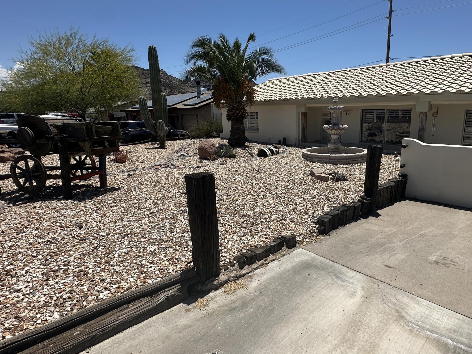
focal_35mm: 21
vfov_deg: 63.4
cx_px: 274
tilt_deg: -13.7
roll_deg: +1.5
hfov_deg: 78.4
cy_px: 173
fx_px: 286
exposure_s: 1/3300
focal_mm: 2.22
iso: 50
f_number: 2.2
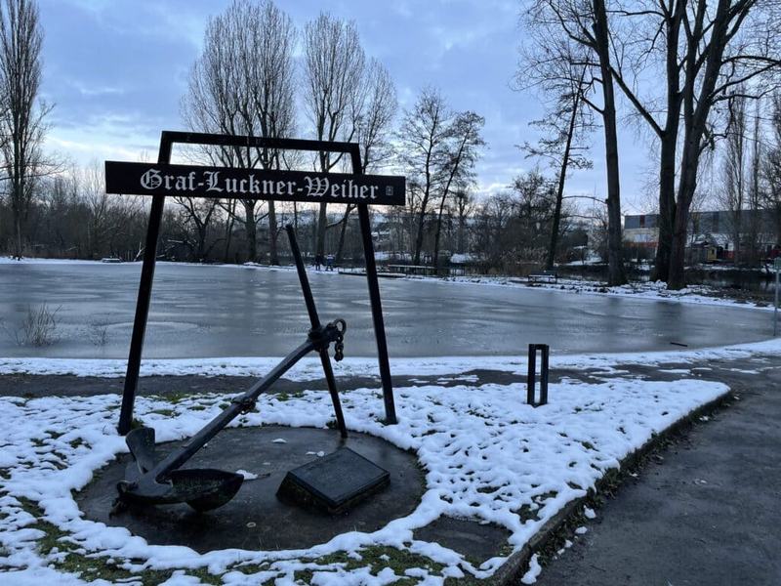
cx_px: 390
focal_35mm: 26
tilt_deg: -4.3
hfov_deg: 67.3
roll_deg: -1.3
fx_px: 587
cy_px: 293
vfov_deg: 53.1
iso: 40
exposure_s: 1/121
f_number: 1.6
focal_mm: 4.2
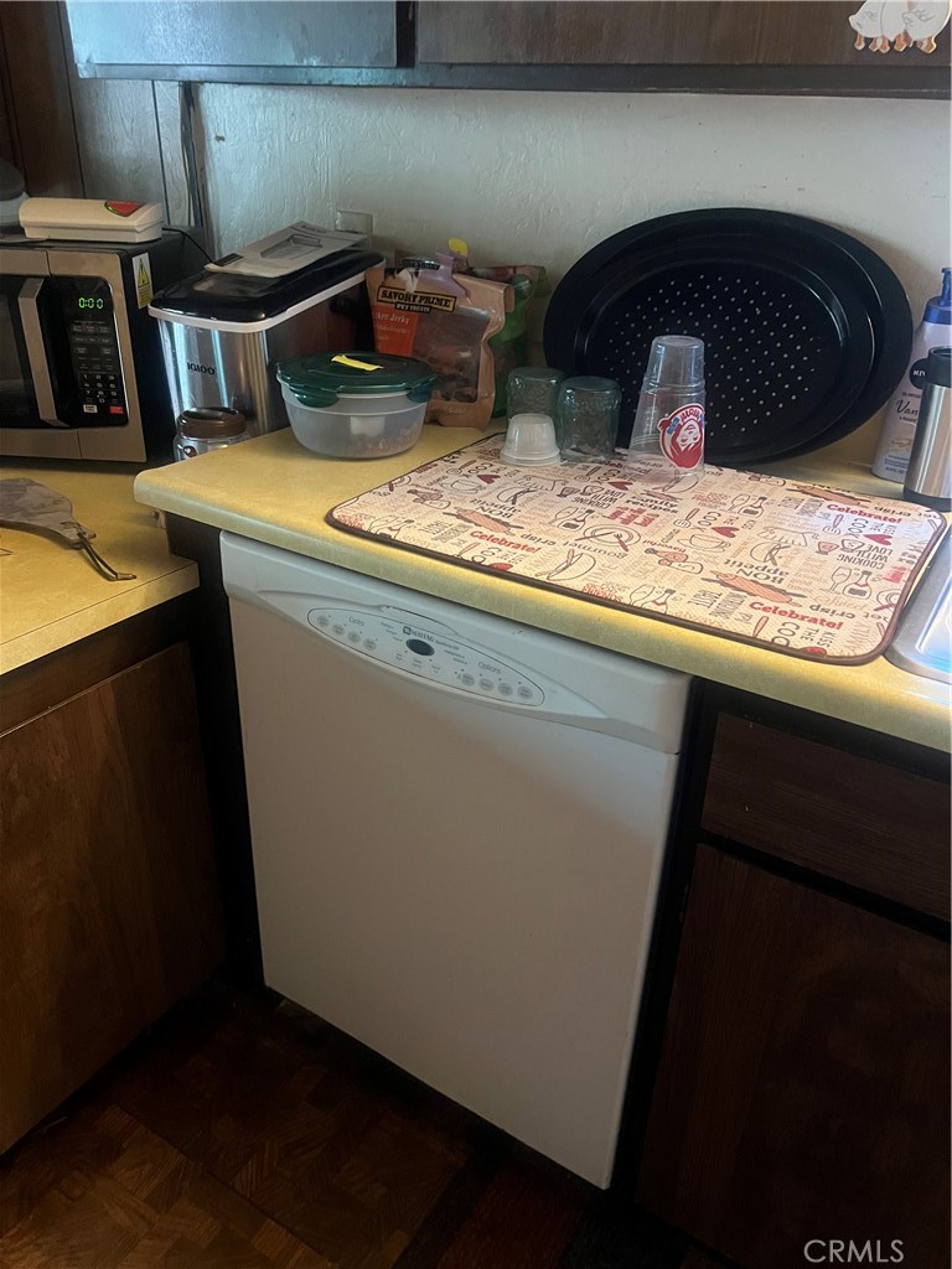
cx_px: 476
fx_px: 953
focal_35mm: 26
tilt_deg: -28.2
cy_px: 634
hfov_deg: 53.1
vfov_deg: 67.3
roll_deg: -1.9
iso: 640
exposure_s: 1/40
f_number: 1.5
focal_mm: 5.7
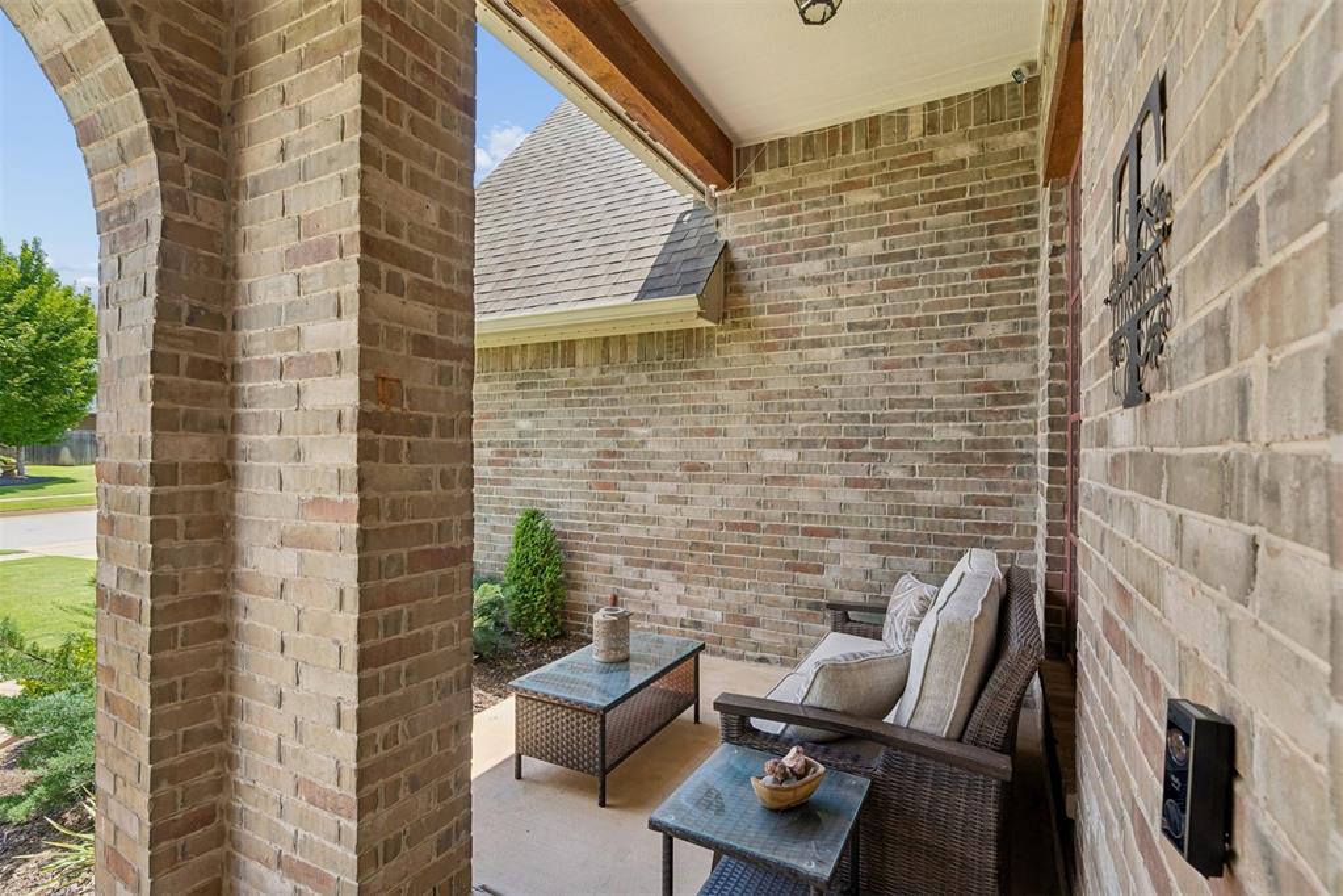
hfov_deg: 96.7
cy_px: 448
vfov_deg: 73.7
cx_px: 672
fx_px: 597
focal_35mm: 16
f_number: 8
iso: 200
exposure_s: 1/100
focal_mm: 16
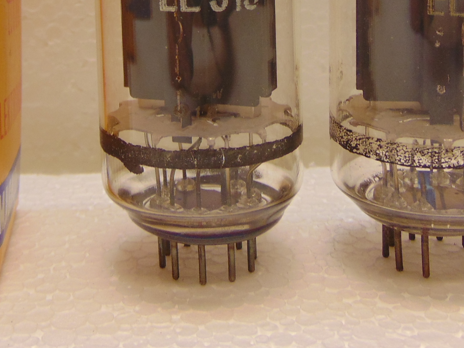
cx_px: 177
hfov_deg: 31.5
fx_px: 818
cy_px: -43
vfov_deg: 22.6
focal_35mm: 61
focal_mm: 4.5
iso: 80
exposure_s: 1/50
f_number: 3
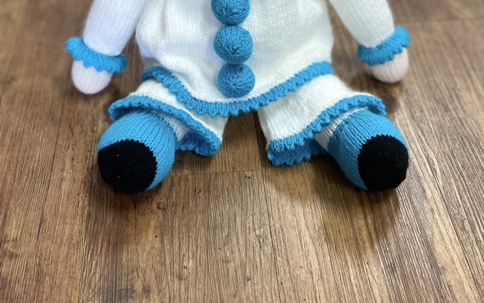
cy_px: -3
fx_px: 488
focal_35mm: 37
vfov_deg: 31.7
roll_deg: +0.7
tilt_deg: -40.5
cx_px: 241
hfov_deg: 52.7
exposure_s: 1/50
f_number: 1.6
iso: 250
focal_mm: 4.2
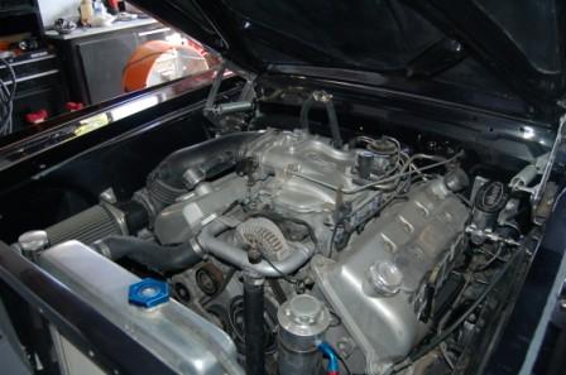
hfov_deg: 67.5
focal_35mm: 27
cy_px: 188
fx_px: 424
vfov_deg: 47.8
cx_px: 283
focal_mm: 18
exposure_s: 1/60
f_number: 3.5
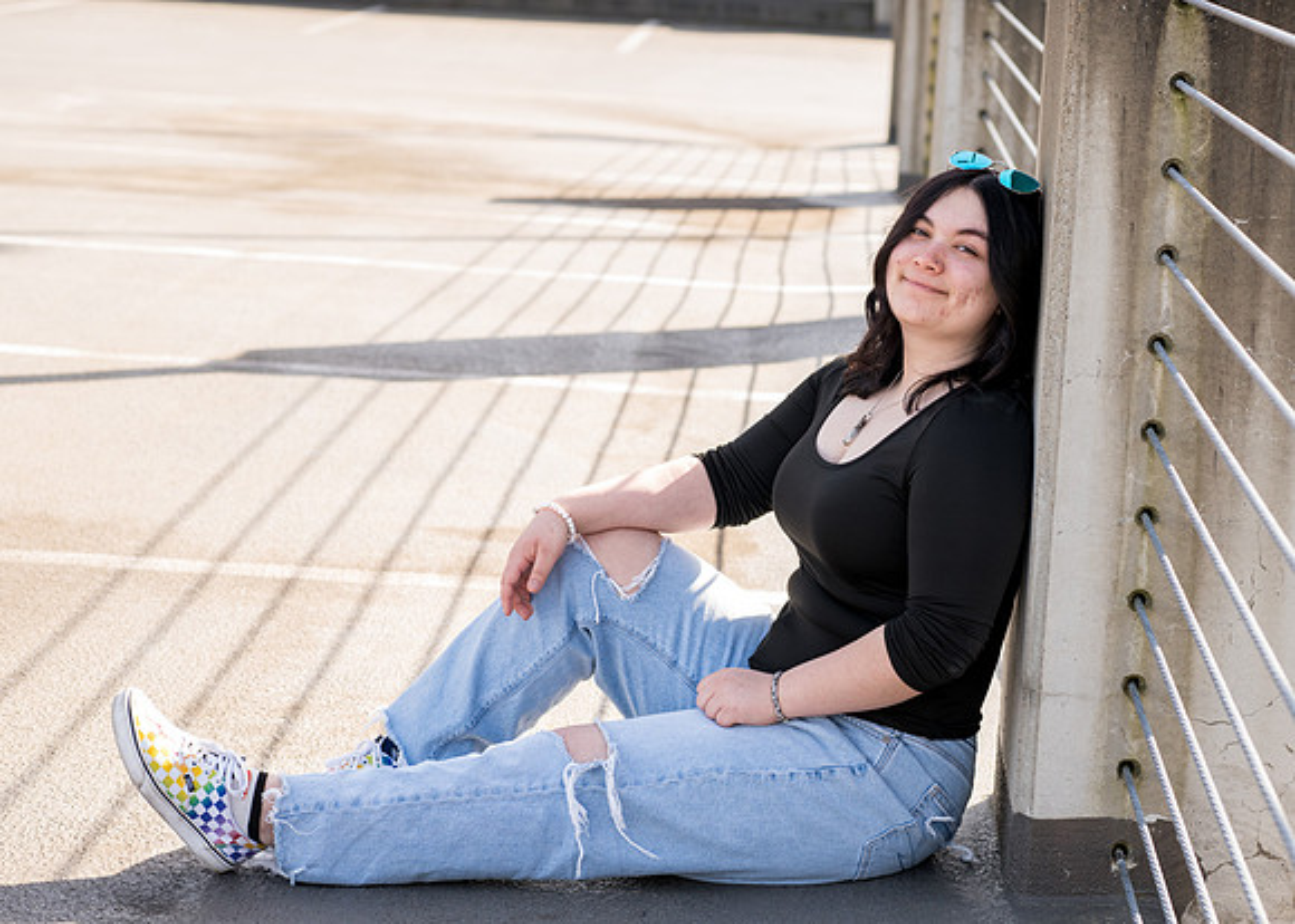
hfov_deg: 20.1
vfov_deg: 14.4
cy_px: 426
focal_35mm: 99
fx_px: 3653
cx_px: 723
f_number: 5.6
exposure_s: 1/320
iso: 500
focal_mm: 85
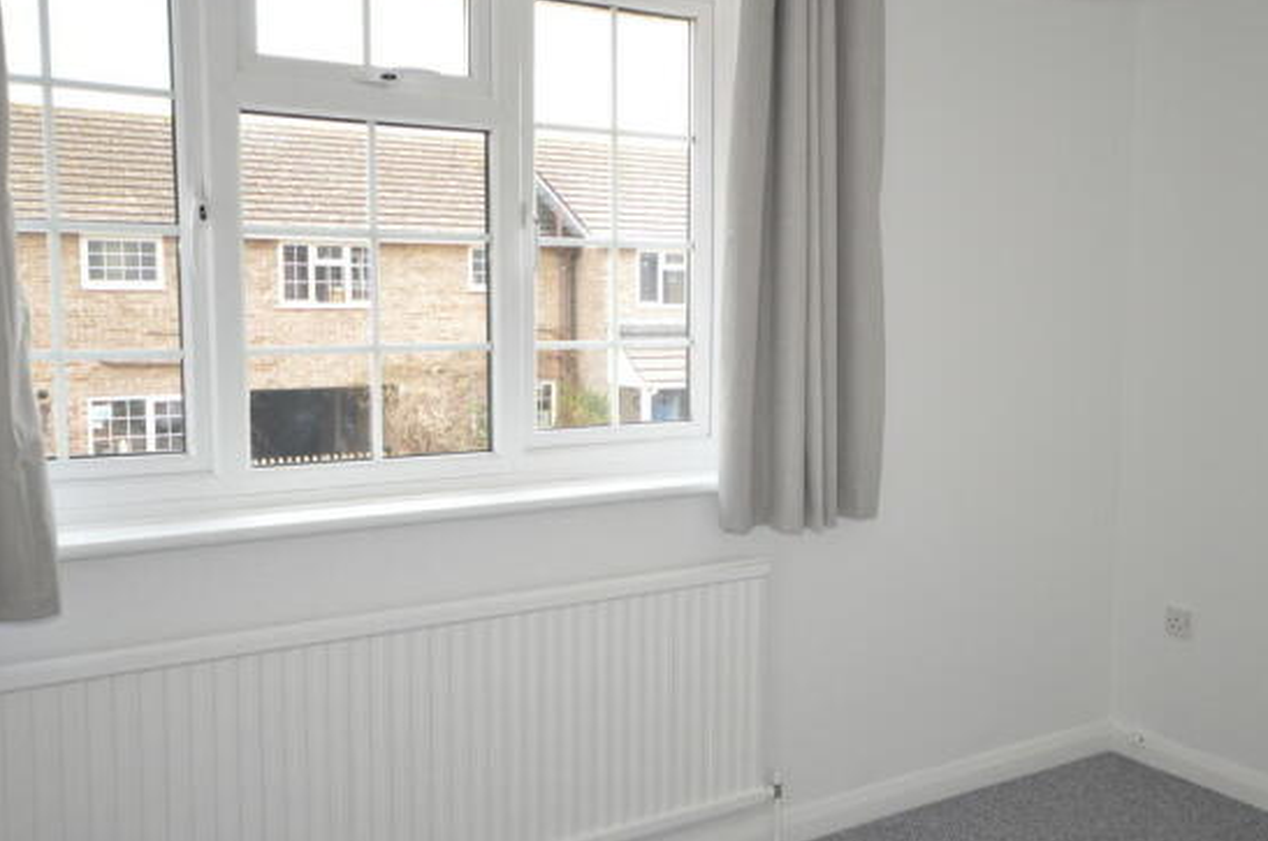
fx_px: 1266
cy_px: 401
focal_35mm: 36
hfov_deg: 53.0
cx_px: 737
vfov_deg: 36.8
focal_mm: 20
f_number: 5.6
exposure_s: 1/100
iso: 400
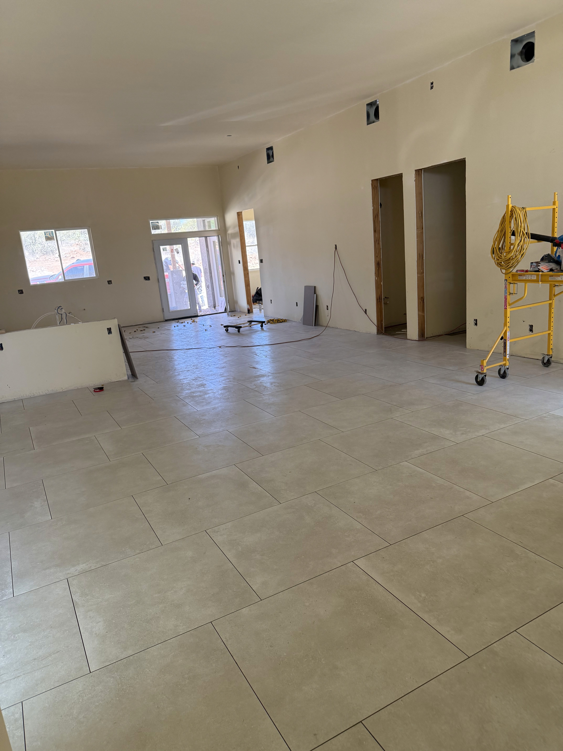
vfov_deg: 71.6
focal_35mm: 24
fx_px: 520
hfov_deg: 56.8
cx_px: 282
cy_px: 376
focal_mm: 6.76
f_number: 1.78
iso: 160
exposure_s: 1/235
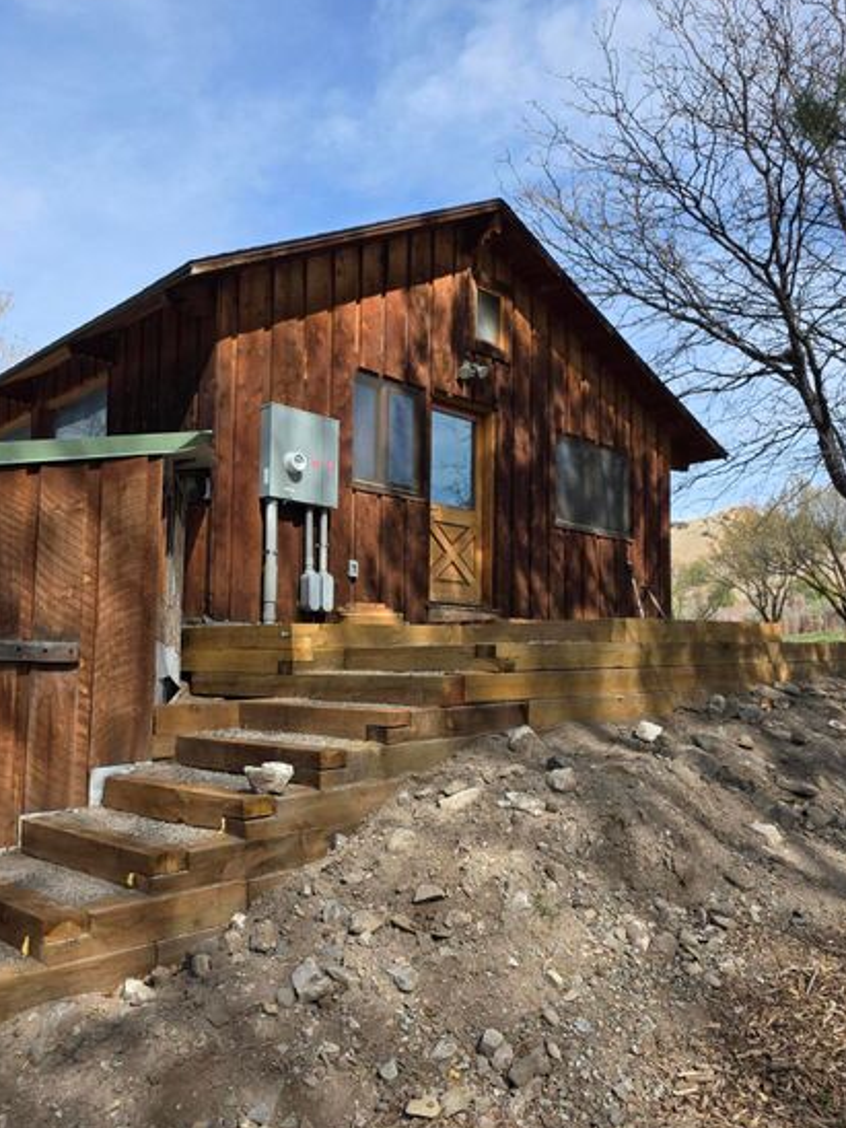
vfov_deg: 63.3
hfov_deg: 49.7
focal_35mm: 28
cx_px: 397
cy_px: 621
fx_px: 912
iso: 80
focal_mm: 6.3
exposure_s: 1/3084
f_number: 1.7
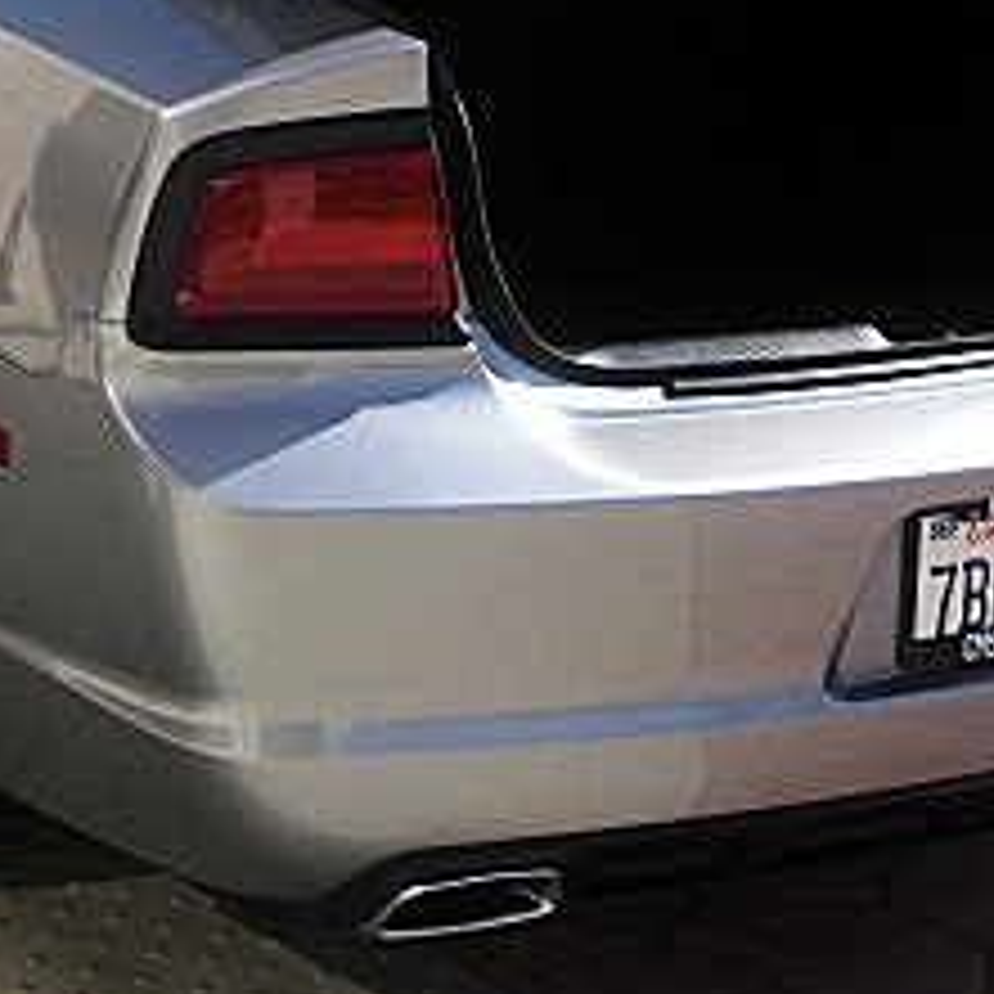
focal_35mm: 92
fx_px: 2989
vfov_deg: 18.5
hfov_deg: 18.7
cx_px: 171
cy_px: 54
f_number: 2.8
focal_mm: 6.3
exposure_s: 1/500
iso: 50
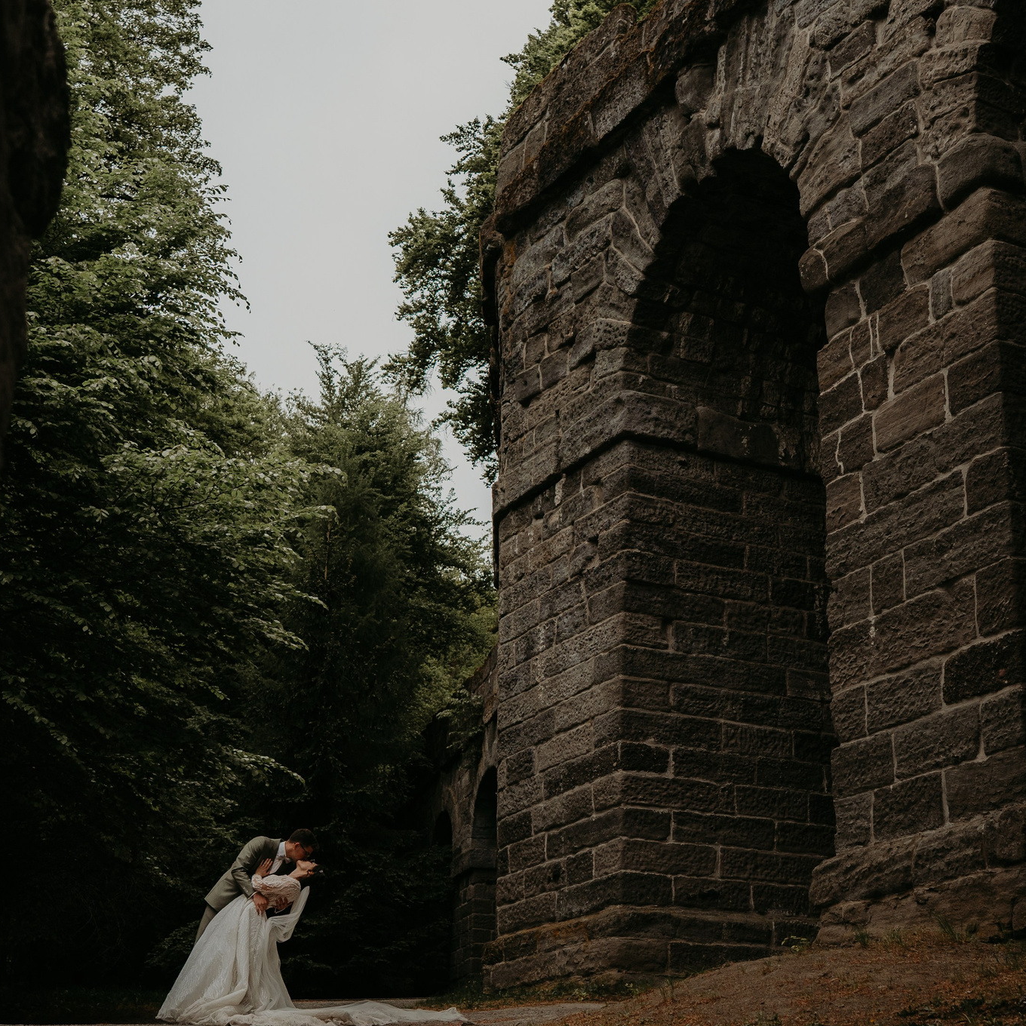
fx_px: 1878
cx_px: 716
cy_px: 517
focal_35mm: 56
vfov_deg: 30.6
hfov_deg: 30.2
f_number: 2.5
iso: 640
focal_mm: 35
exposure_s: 1/250
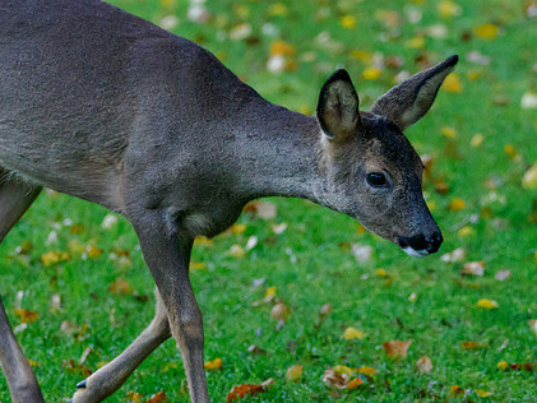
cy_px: 198
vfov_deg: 1.6
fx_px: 14462
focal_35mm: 932
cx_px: 359
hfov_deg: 2.1
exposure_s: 1/640
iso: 5000
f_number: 4
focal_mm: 300
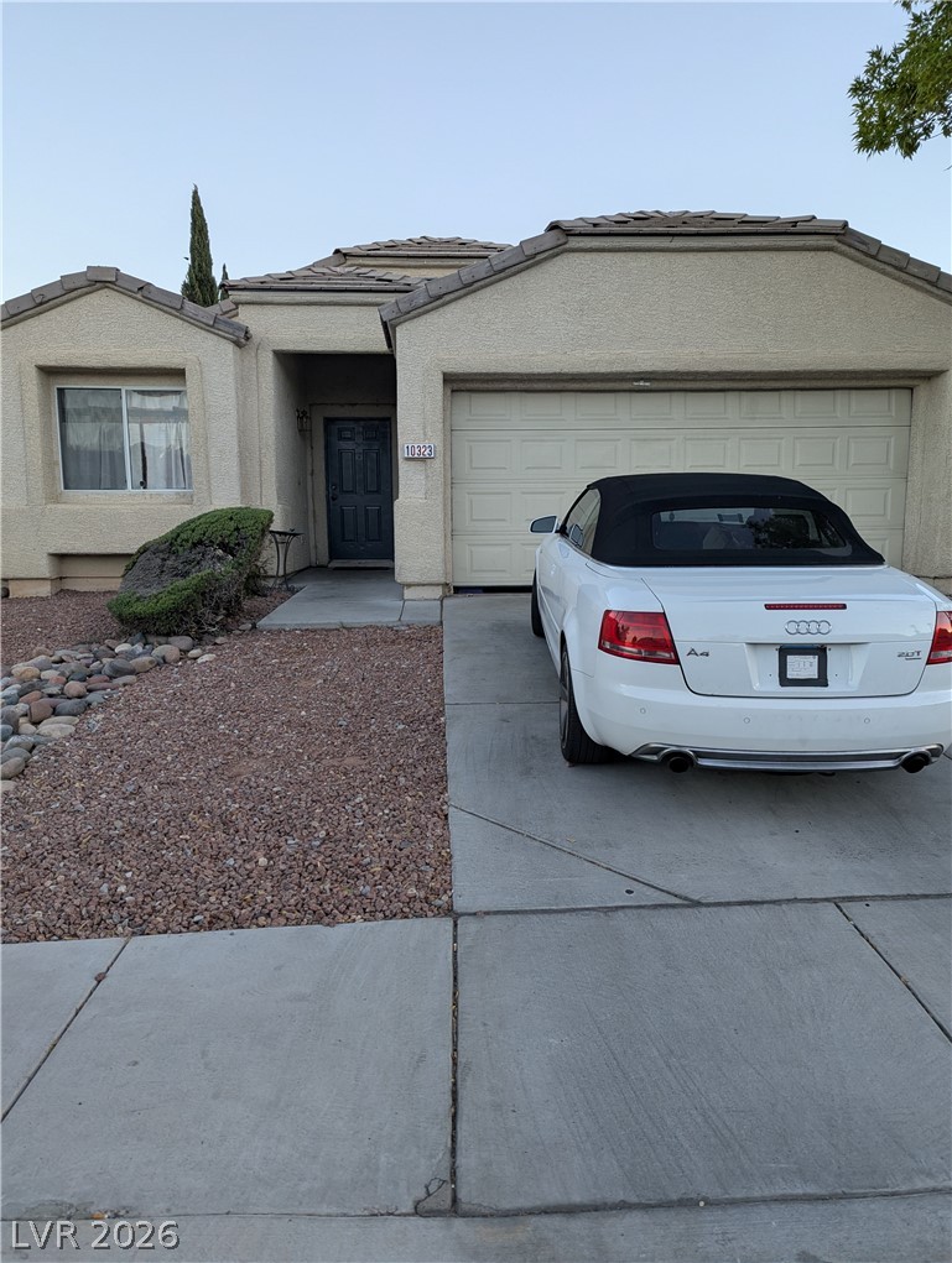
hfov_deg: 56.9
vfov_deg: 71.5
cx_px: 476
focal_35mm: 24
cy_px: 632
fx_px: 878
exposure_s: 1/174
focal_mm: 6.81
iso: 46
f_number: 1.85
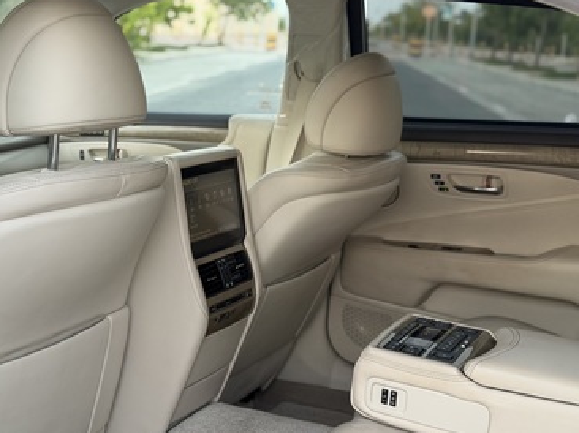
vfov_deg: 24.4
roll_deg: -3.3
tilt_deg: -8.9
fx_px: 1003
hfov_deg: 32.1
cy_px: 184
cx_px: 232
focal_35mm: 60
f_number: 1.78
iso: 250
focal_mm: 6.76
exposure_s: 1/60
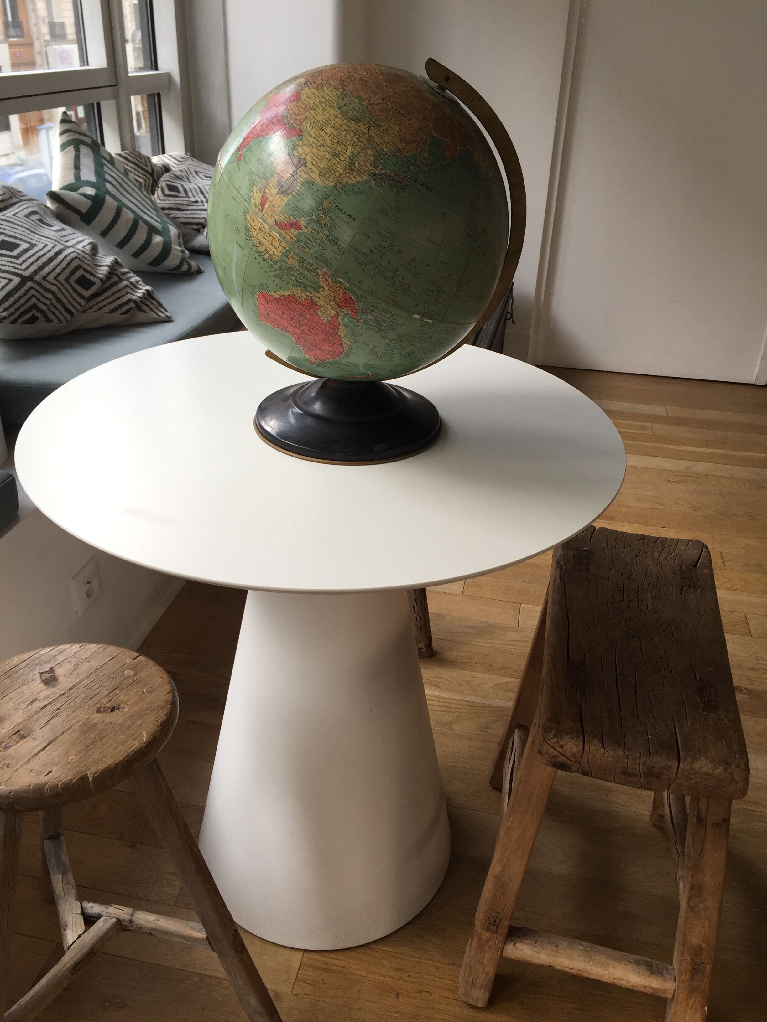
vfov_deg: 61.7
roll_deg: -2.1
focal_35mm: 29
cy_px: 511
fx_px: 857
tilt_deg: -28.8
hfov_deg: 48.2
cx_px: 384
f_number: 2.2
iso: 40
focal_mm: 4.15
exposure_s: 1/100
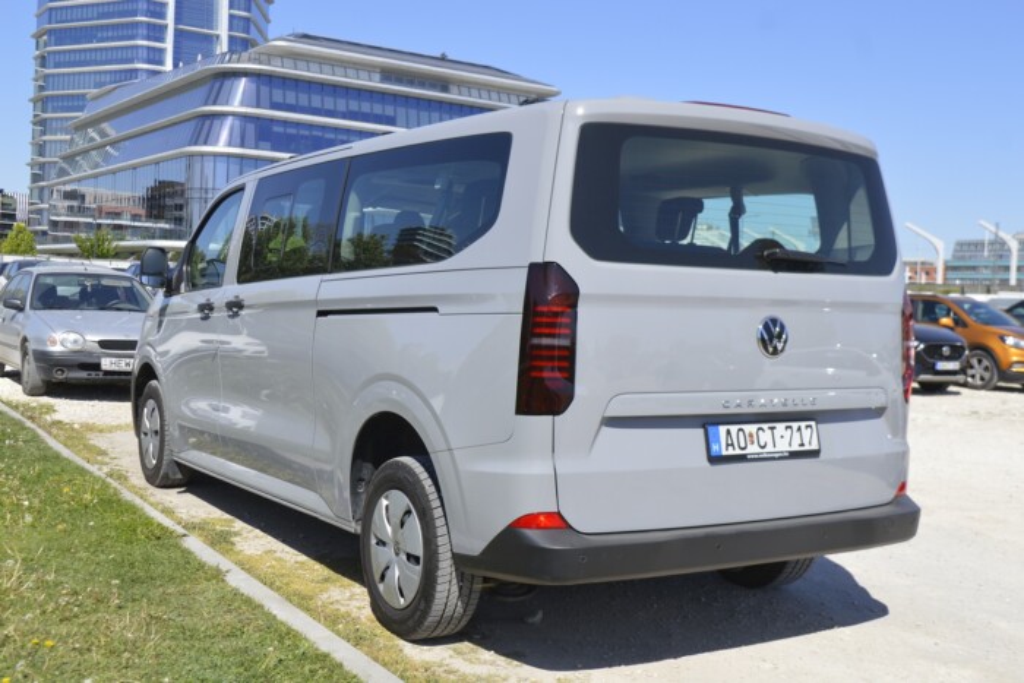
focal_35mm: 42
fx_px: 1195
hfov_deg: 46.4
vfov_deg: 31.9
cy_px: 342
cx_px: 512
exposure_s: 1/320
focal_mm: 28
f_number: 9
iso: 100
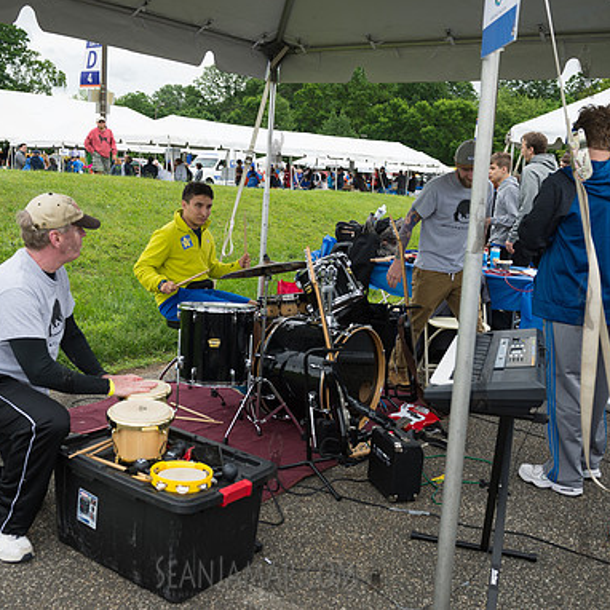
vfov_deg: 41.9
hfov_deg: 41.8
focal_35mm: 40
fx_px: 797
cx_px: 275
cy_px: 303
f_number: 5
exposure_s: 1/400
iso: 200
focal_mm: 31
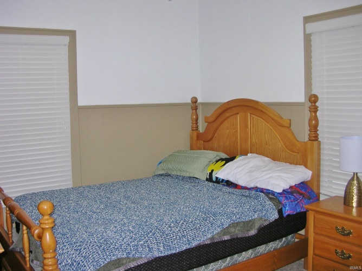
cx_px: 181
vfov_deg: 39.6
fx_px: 376
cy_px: 136
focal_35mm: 36
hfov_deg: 51.4
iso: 50
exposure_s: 1/60.1
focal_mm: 6
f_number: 2.7
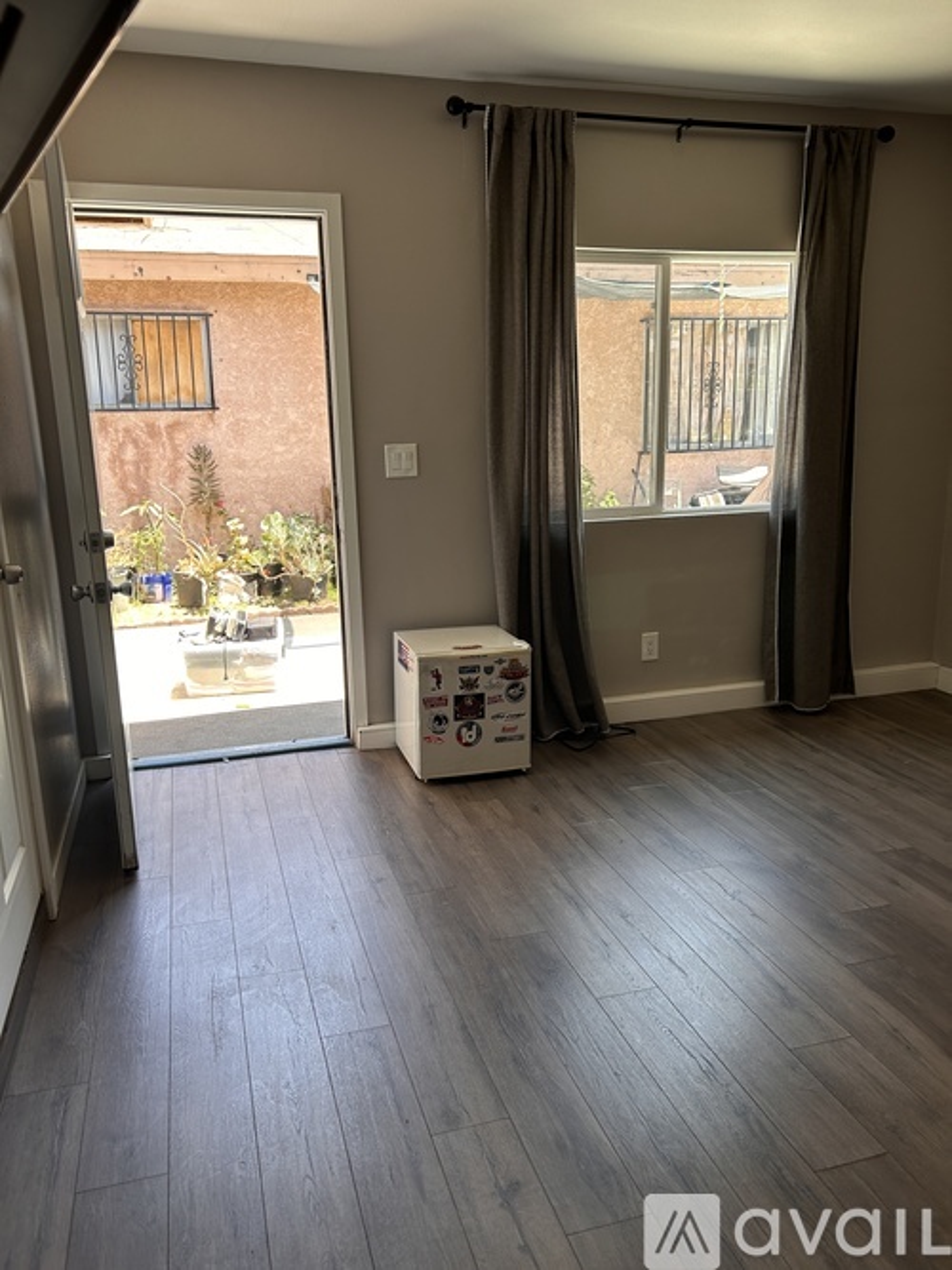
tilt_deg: -12.9
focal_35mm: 26
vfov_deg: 67.3
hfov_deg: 53.0
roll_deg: +1.6
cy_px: 635
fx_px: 954
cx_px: 476
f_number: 1.5
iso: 40
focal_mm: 5.7
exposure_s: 1/162
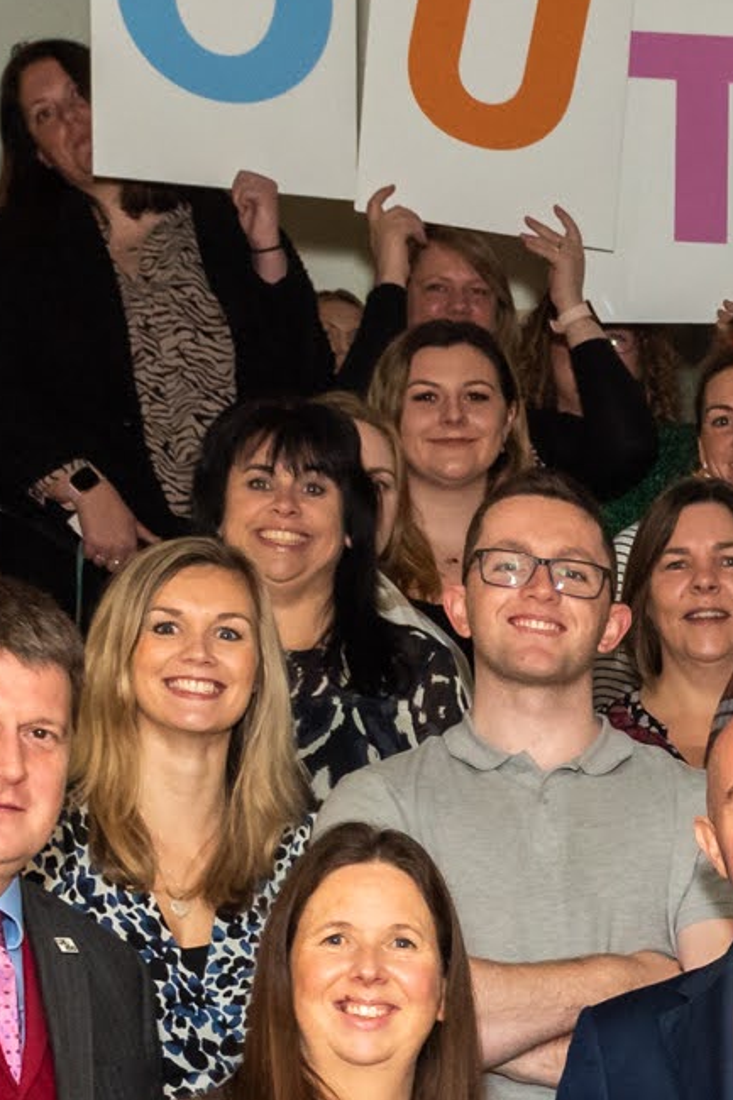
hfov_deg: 9.6
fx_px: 4156
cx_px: 1283
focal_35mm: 136
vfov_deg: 14.7
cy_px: 1254
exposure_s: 1/125
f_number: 5.6
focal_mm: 24
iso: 1000
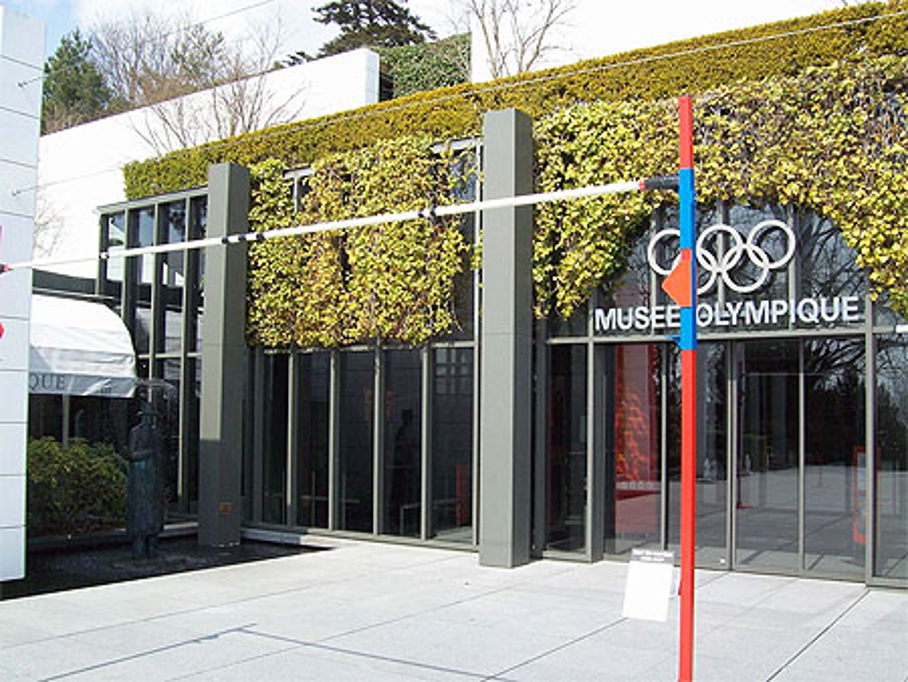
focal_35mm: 36
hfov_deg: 51.3
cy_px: 341
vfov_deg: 39.7
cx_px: 454
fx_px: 945
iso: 80
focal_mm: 6
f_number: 4.8
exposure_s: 1/351
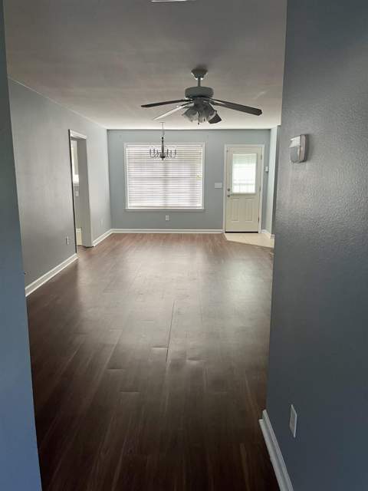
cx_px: 184
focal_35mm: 26
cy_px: 246
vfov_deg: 67.3
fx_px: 369
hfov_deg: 53.1
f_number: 1.6
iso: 160
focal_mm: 5.1
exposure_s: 1/60
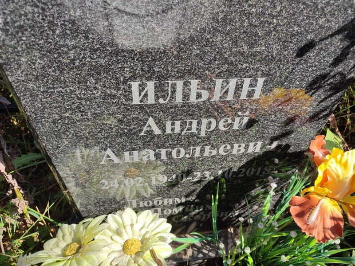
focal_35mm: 25
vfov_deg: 54.9
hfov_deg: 69.4
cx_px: 178
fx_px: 256
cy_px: 133
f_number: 1.9
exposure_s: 1/470
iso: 50
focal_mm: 6.04
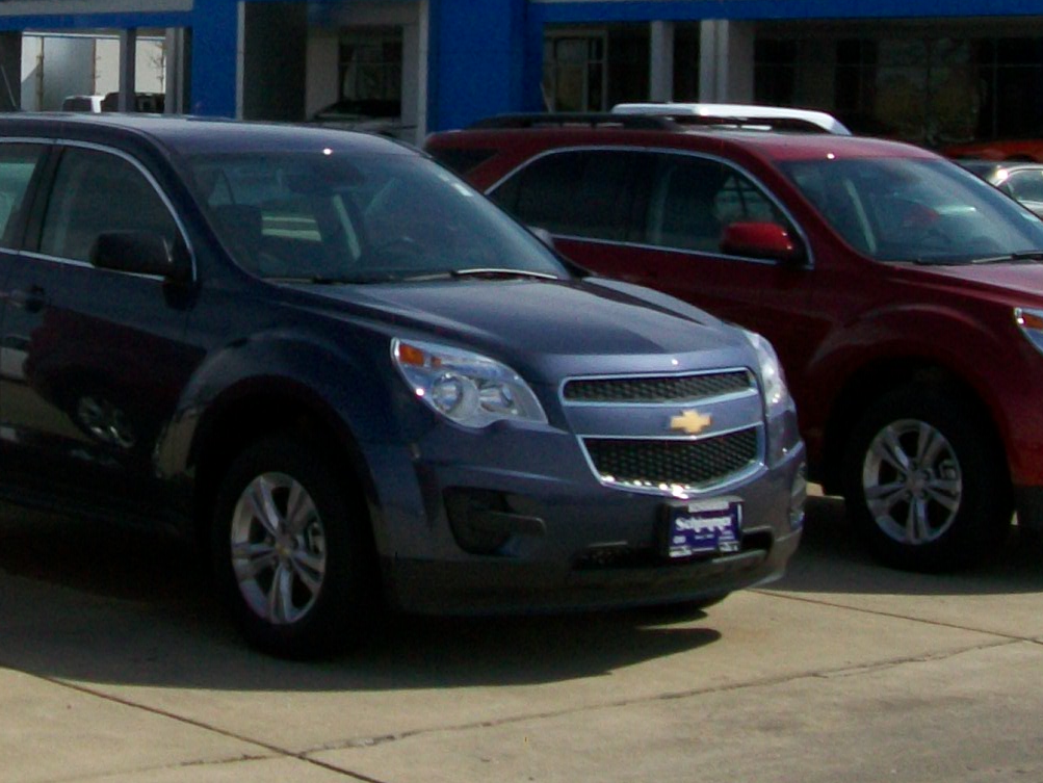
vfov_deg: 15.7
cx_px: 92
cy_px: 101
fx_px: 2803
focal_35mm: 93
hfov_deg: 20.6
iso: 64
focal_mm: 6
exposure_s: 1/800
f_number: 4.8
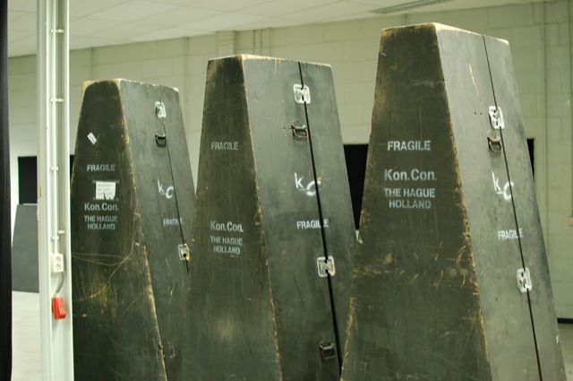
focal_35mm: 52
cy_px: 190
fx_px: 835
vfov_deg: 25.7
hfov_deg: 37.9
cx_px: 286
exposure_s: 1/30
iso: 800
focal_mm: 35
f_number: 2.8
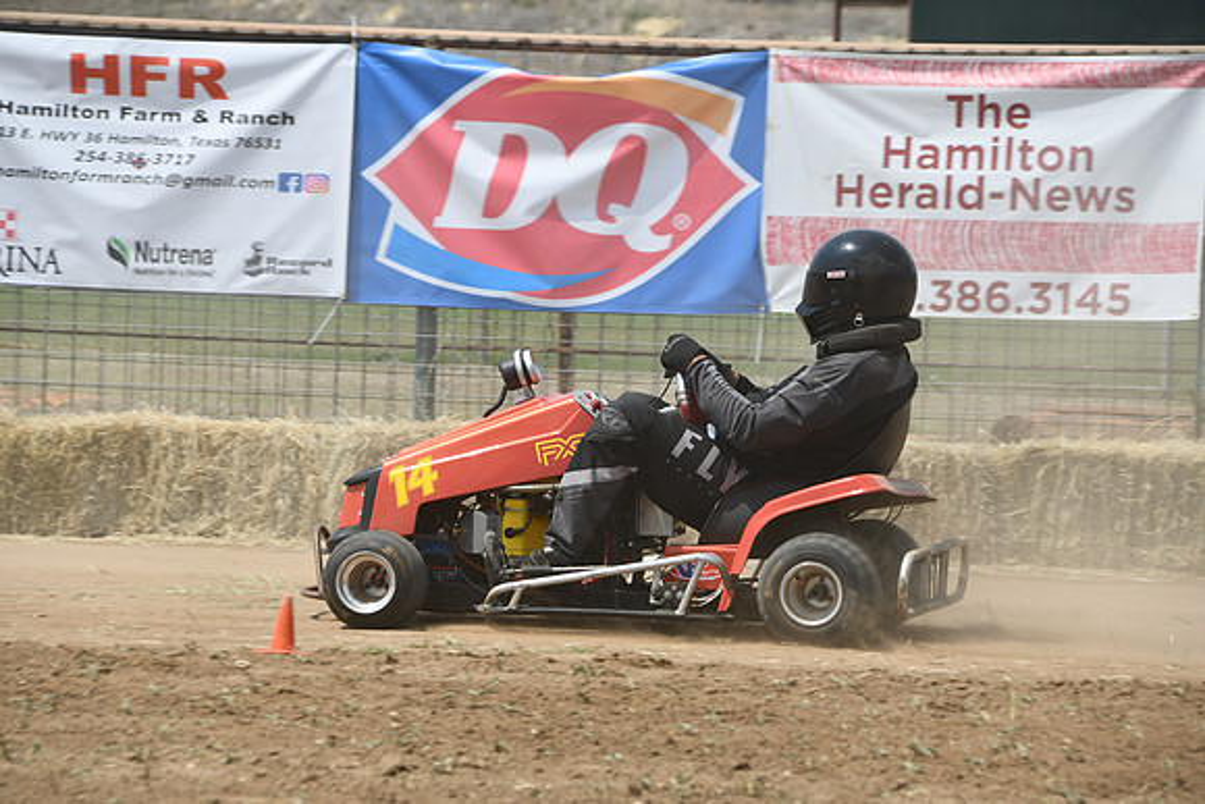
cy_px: 402
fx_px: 8771
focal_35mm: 262
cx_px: 602
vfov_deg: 5.2
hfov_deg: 7.9
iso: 125
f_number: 8
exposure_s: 1/500
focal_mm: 175
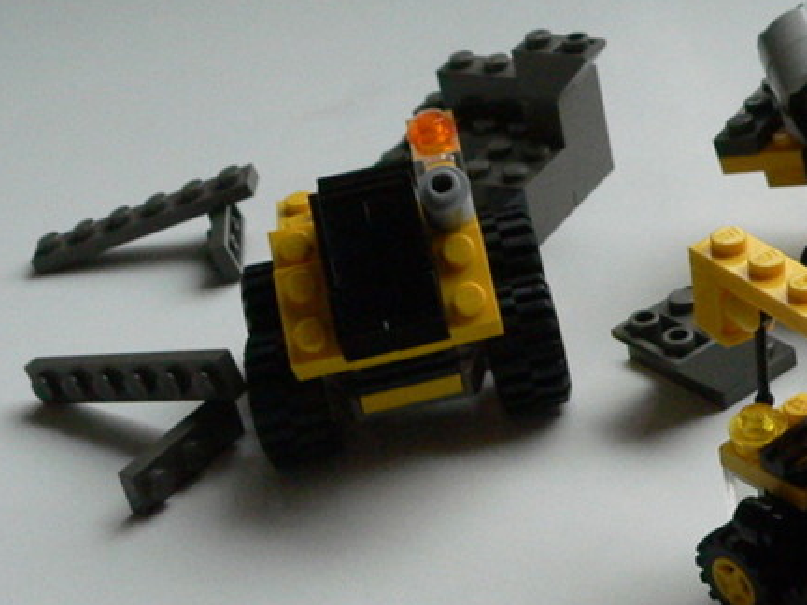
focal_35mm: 75
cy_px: 445
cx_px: 794
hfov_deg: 24.8
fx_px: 1748
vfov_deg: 19.5
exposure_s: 1/125
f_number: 4
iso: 400
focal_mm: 6
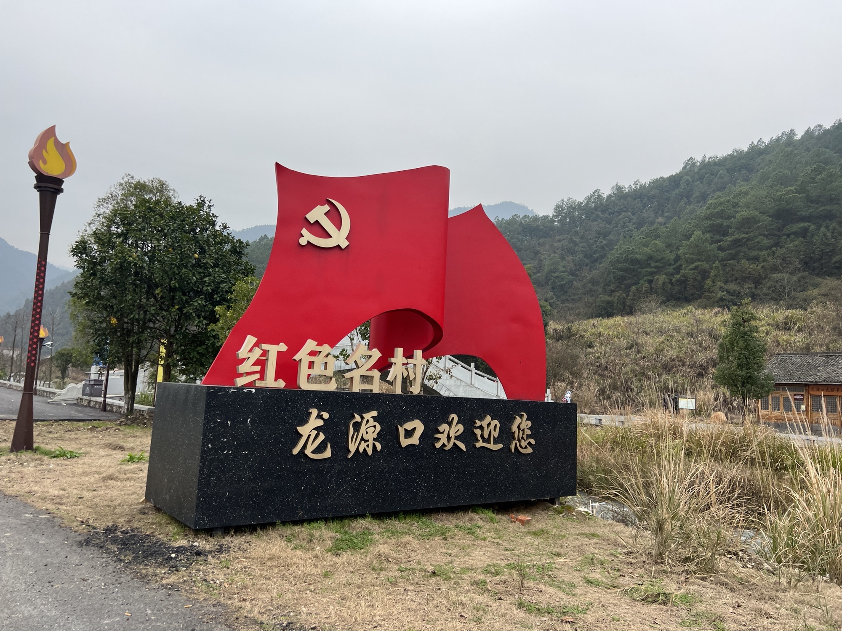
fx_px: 632
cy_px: 316
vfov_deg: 53.1
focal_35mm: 26
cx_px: 421
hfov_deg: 67.3
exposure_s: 1/646
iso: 50
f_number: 1.5
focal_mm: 5.7
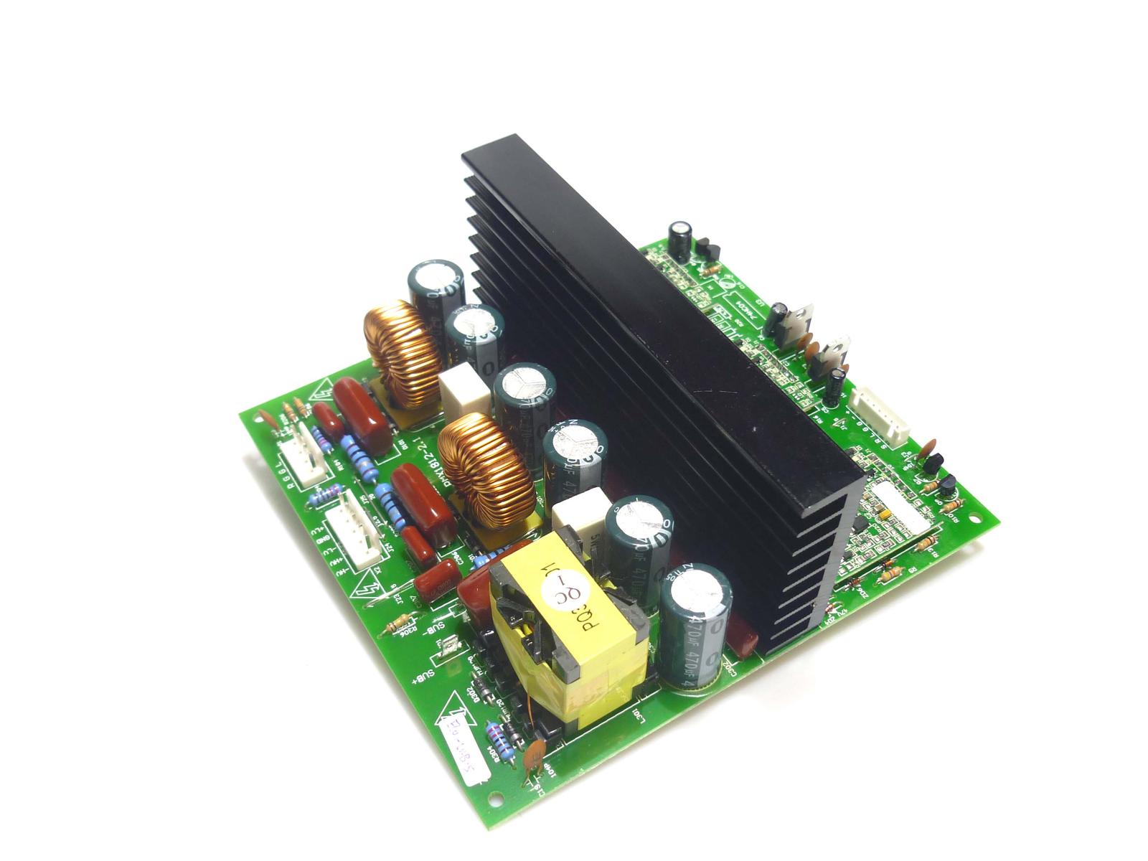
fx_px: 1094
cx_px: 574
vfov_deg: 42.9
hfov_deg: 55.4
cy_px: 430
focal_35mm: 33
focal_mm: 5.5
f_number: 2.8
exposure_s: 1/60
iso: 80
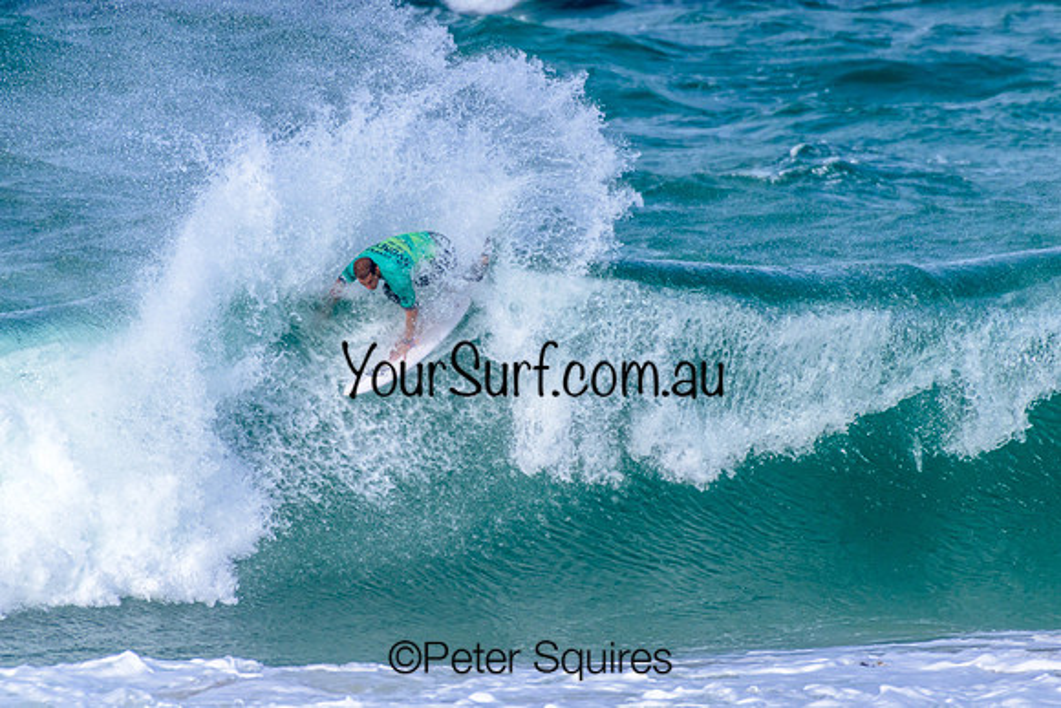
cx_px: 530
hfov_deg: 2.3
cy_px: 354
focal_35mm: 900
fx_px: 26530
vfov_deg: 1.5
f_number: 11
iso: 1250
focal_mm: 900
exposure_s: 1/2500
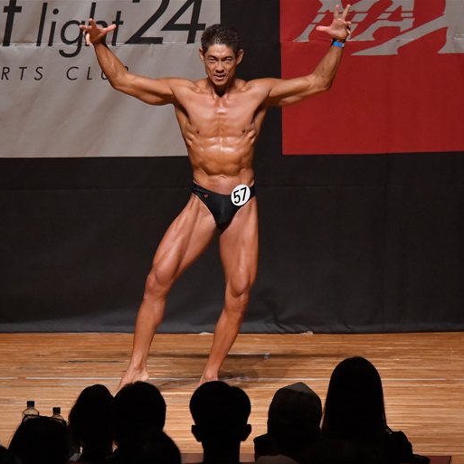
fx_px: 4959
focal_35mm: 327
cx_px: 203
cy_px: 232
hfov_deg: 5.4
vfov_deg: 5.4
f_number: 5.6
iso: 8000
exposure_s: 1/400
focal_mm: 170
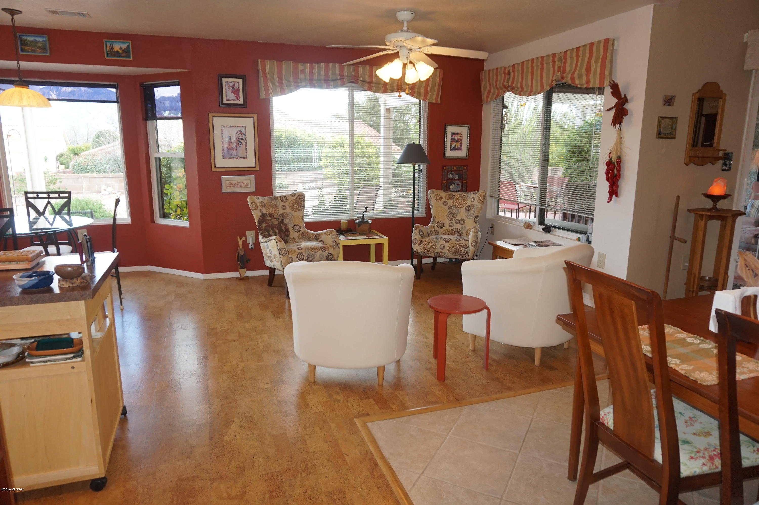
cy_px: 252
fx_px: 506
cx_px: 380
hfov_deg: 73.8
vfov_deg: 53.1
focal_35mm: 24
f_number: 4
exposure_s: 1/60
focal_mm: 16
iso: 500
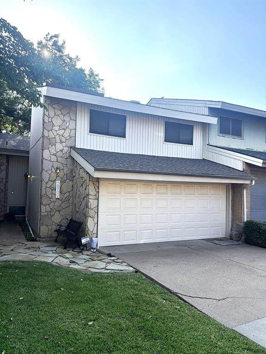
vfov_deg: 67.3
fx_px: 266
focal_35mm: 26
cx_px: 133
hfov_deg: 53.1
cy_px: 177
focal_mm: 5.96
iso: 50
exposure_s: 1/2778
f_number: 1.6
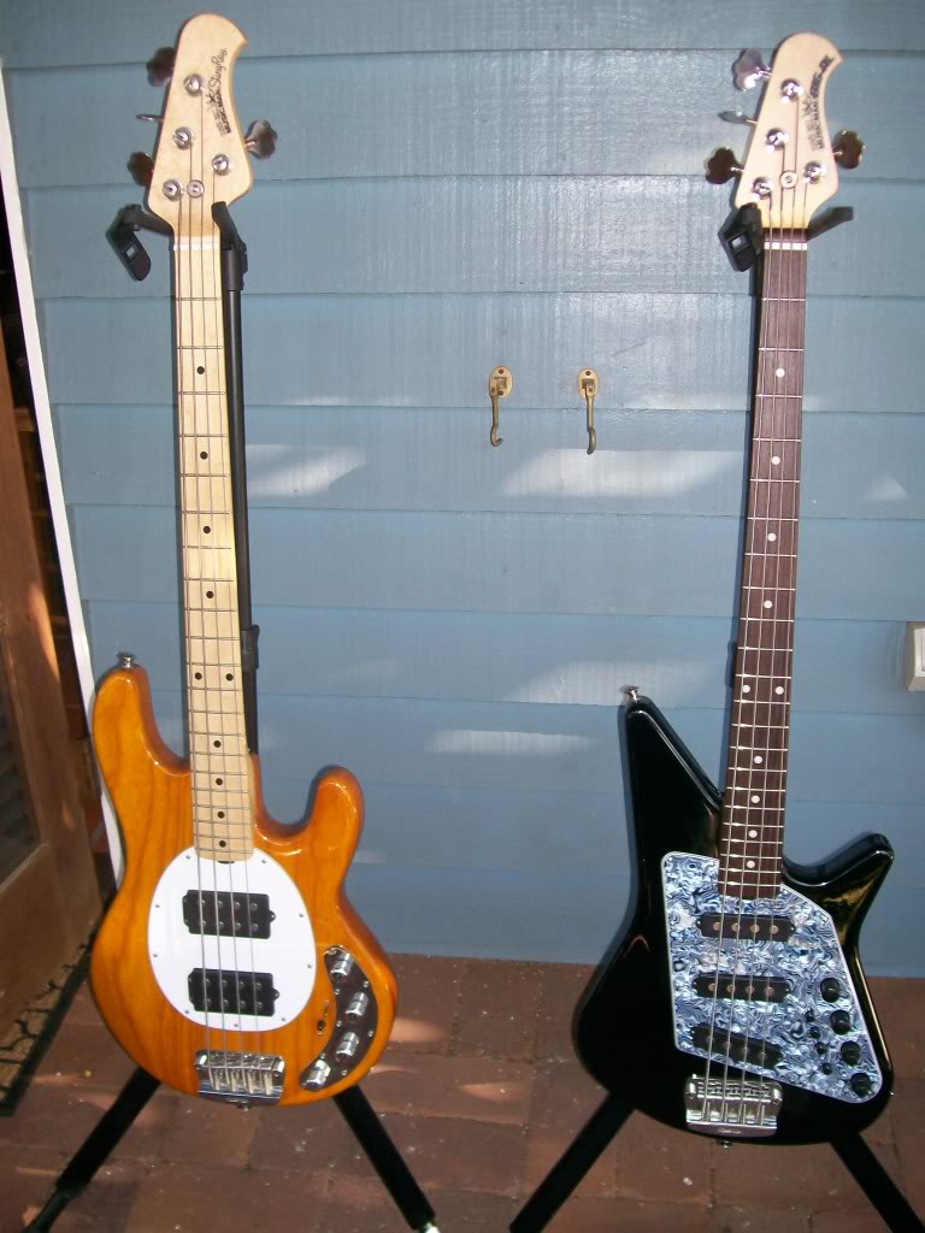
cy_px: 616
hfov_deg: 39.7
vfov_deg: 51.4
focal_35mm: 36
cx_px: 462
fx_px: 1283
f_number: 2.7
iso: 80
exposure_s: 1/64
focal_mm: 6
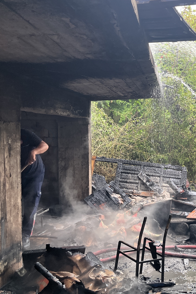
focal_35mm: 43
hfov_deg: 29.1
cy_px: 157
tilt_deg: -3.6
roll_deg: +0.4
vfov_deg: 45.4
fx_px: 351
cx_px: 199
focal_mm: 5.1
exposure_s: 1/107
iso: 125
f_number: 1.6
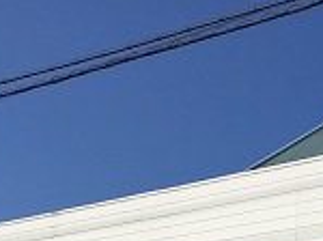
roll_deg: -2.4
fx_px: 866
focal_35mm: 93
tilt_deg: +3.5
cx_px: 381
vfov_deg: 14.9
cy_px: 346
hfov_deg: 19.9
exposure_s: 1/4808
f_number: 2.2
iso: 25
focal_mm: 4.15
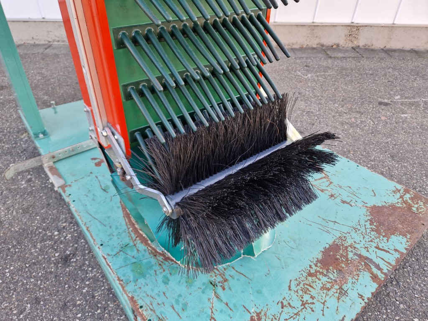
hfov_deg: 73.9
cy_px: 160
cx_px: 214
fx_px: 284
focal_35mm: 23
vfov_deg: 58.9
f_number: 1.8
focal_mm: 5.4
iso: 64
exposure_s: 1/180
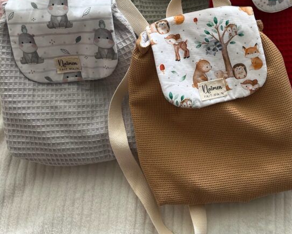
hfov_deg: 38.5
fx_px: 415
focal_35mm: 48
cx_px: 181
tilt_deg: -71.2
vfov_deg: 30.4
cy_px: 36
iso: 32
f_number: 1.6
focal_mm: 5.1
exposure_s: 1/122
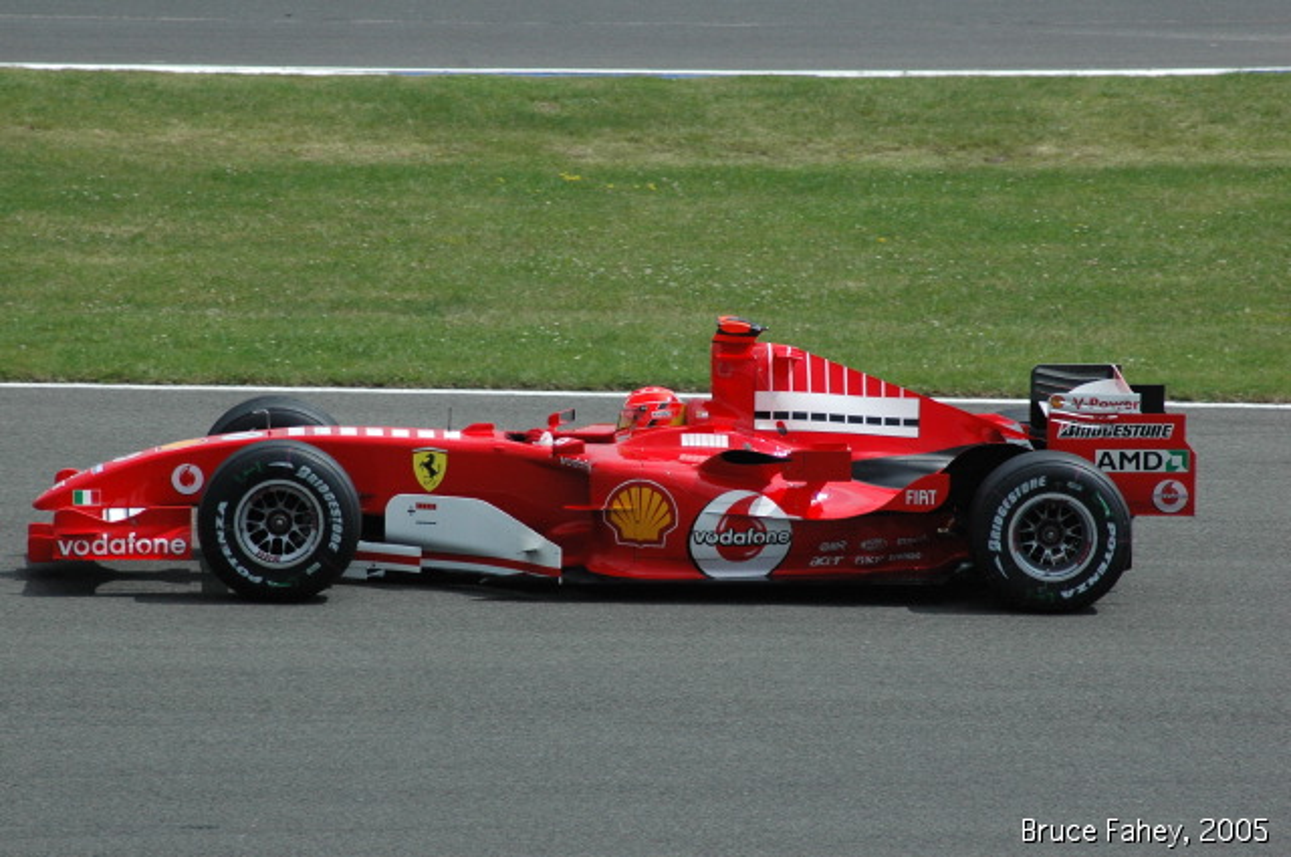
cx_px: 646
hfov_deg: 6.3
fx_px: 11819
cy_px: 428
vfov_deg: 4.2
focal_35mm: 330
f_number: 8
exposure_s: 1/2500
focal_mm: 220
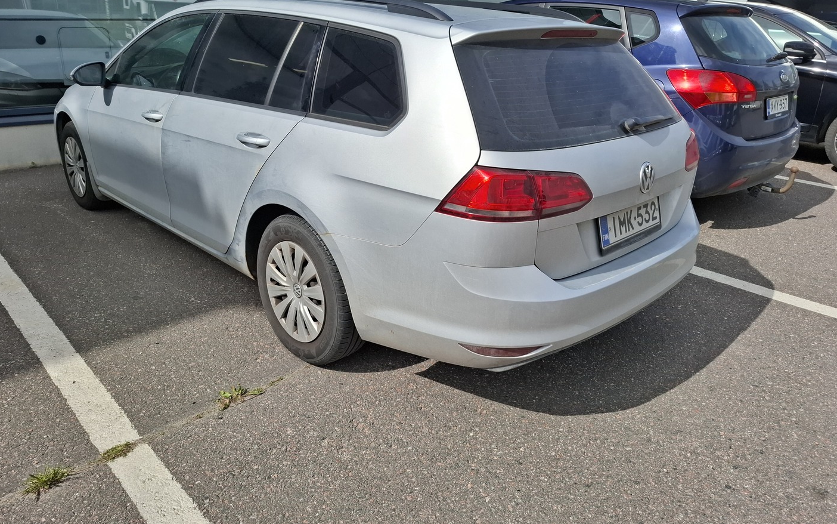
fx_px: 570
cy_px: 207
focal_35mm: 25
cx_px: 413
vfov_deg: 49.0
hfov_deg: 72.5
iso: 50
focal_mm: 5.54
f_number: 1.8
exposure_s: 1/3390
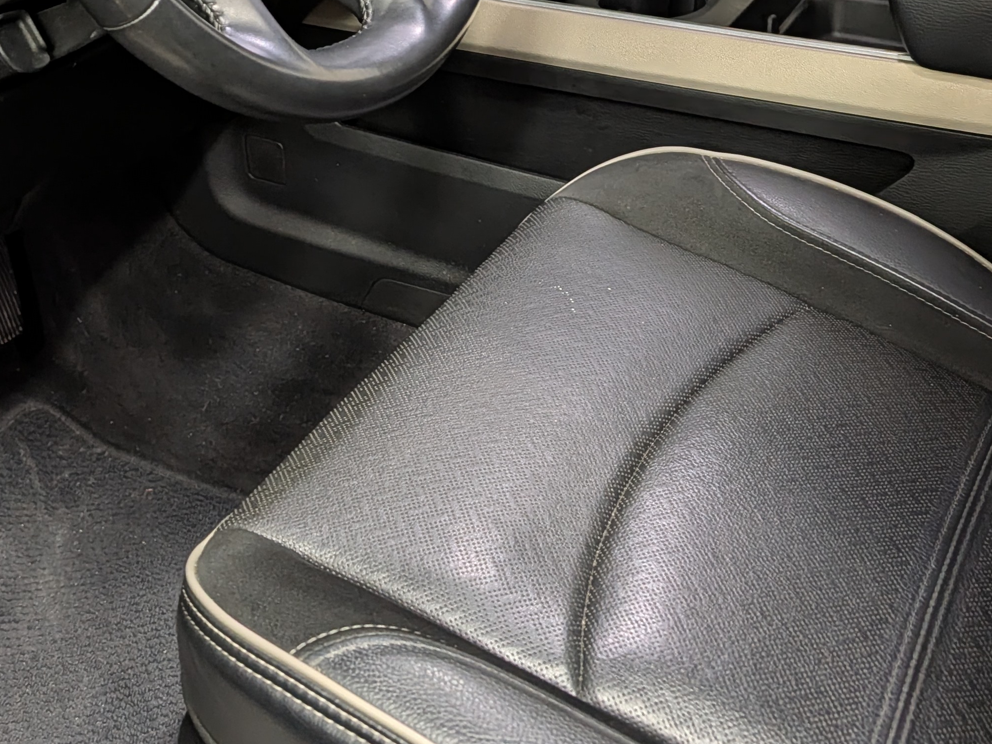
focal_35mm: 49
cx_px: 399
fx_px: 1404
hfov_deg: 38.8
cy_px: 4
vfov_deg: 28.0
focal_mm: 6.9
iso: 98
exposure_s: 1/120
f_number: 1.68
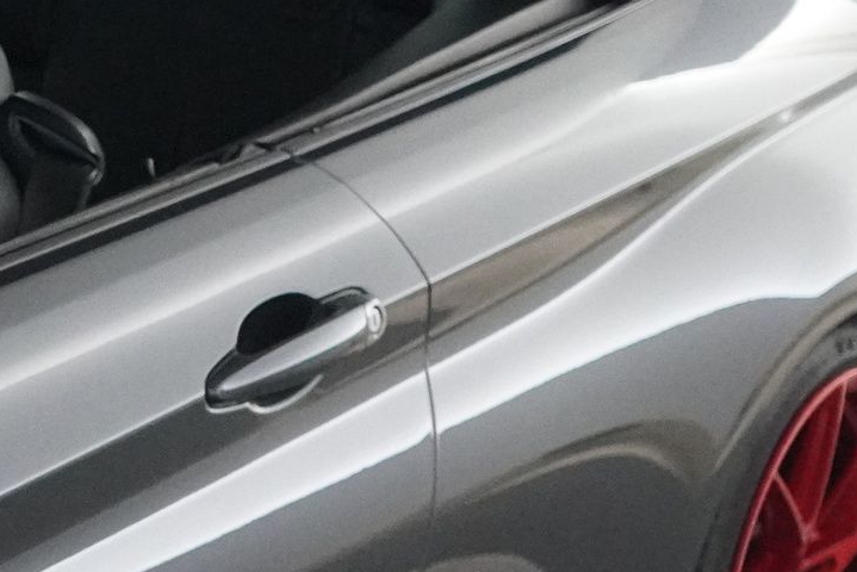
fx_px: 3477
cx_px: -478
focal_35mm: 146
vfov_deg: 9.4
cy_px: 98
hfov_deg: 13.2
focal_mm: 28
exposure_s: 1/160
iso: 6400
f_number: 3.5
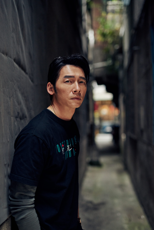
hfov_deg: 27.0
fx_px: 321
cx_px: 77
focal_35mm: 50
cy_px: 115
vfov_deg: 39.6
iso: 2000
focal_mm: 50
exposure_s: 1/200
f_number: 2
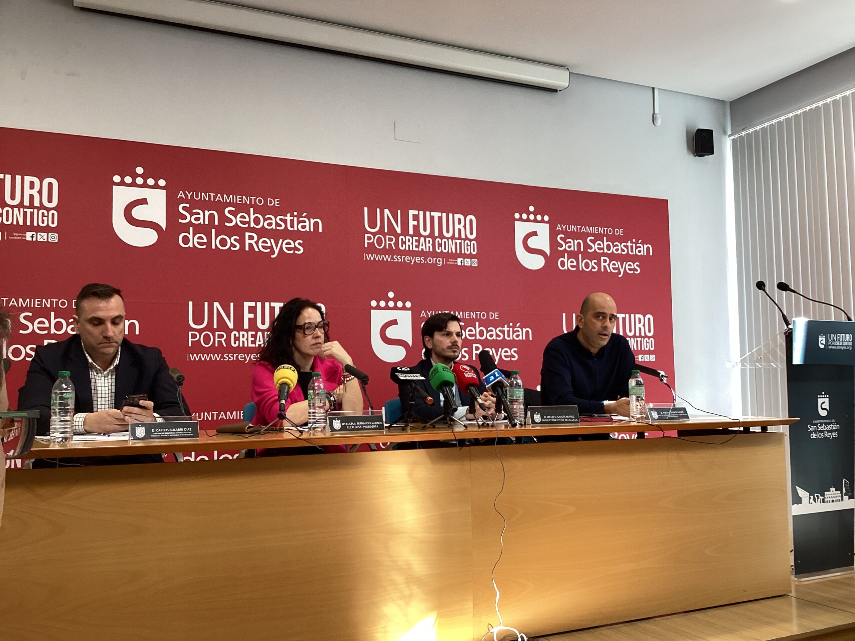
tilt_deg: +2.6
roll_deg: +0.3
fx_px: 766
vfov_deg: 45.4
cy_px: 320
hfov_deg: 58.4
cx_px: 428
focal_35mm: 31
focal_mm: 3.3
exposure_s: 1/50
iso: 80
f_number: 2.4
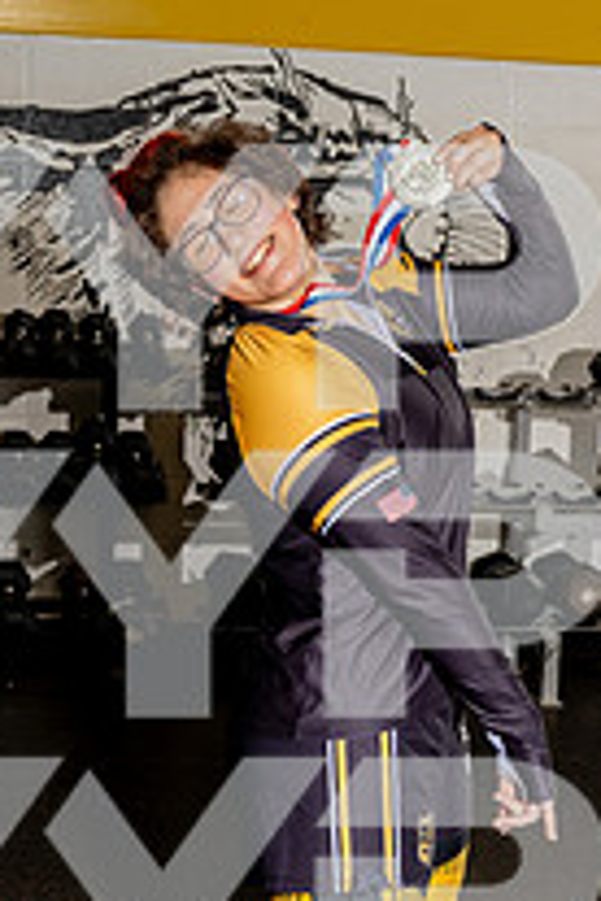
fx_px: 1903
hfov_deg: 17.9
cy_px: 588
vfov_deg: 26.5
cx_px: 274
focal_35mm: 76
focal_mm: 35
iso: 200
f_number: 5.6
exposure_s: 1/200
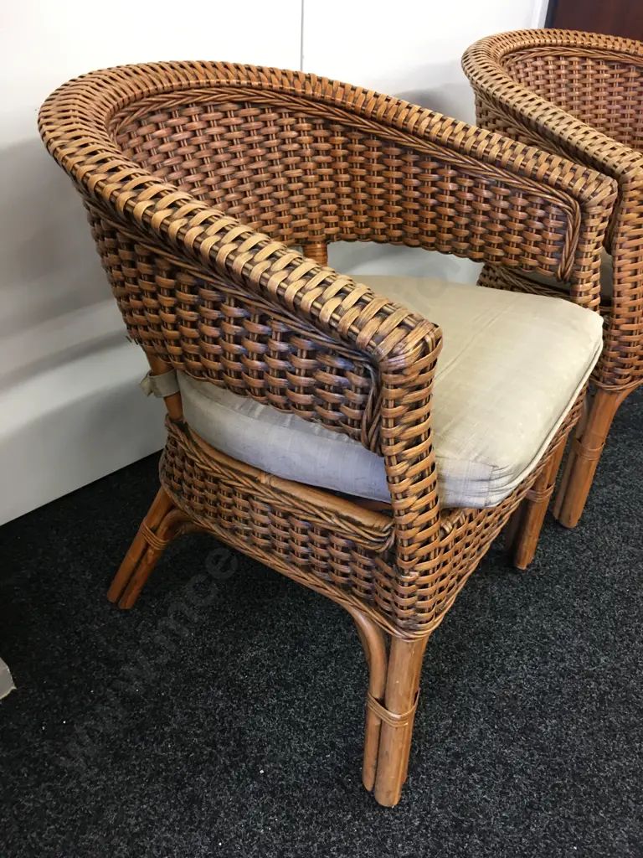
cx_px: 322
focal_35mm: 29
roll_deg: -3.9
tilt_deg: -34.0
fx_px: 718
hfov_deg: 48.2
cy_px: 429
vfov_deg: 61.7
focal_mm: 4.15
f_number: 2.2
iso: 80
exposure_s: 1/17
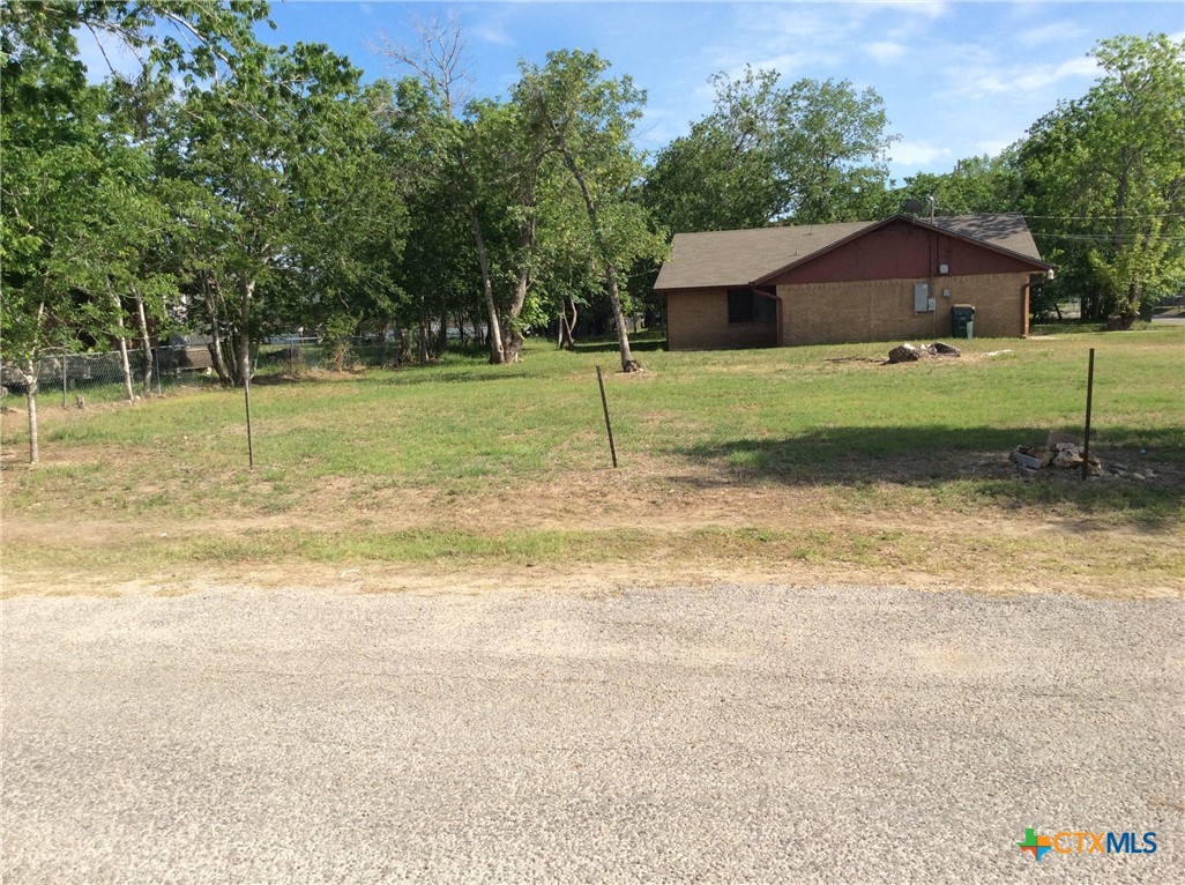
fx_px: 1094
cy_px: 442
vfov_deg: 44.0
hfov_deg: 56.9
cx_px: 592
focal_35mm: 32
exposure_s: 1/1167
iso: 32
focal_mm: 3.3
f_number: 2.4
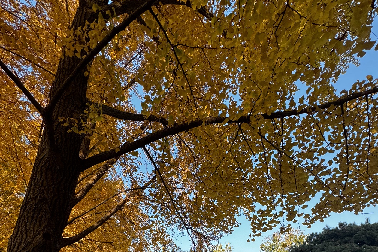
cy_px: 256
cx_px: 194
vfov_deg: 48.3
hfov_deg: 81.2
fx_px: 221
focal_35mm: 21
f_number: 2.2
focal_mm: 2.22
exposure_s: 1/99
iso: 40
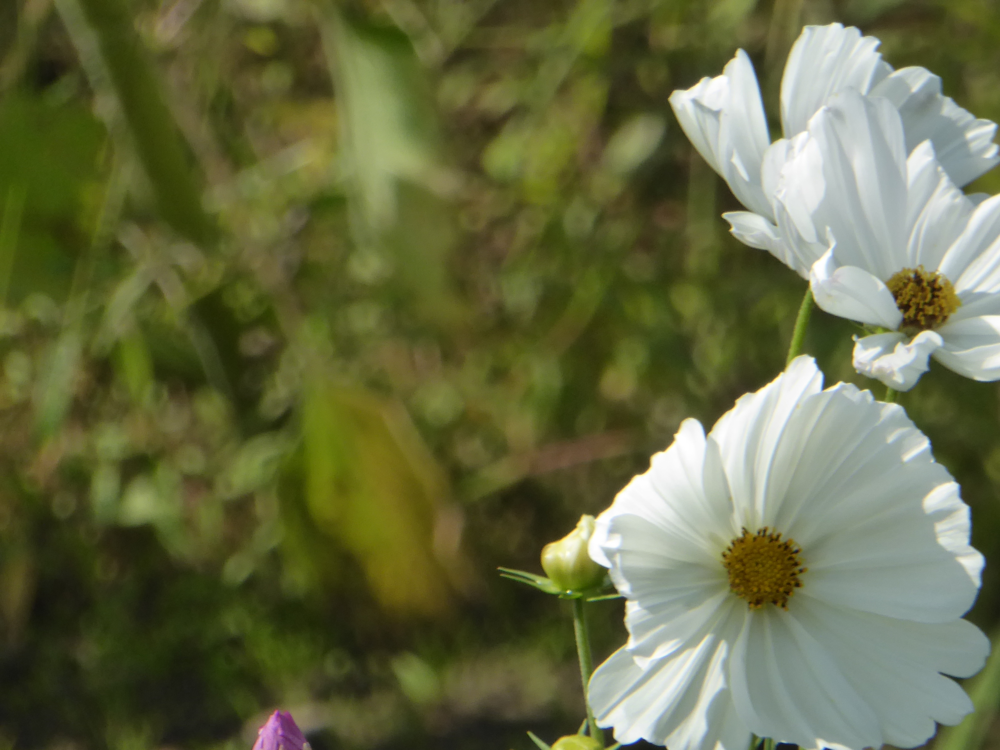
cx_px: 500
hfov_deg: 1.8
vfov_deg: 1.3
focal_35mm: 1129
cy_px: 375
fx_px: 32615
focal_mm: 129
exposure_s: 1/500
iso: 160
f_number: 6.4
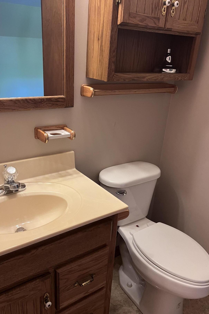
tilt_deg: -24.4
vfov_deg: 61.9
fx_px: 261
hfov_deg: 43.5
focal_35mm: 30
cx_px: 91
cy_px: 165
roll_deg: -3.8
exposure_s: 1/40
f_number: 1.5
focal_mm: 5.7
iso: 400
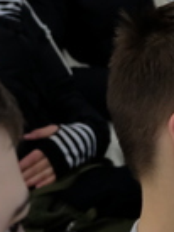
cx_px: 272
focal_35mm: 193
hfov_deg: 7.6
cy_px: 123
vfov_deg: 10.2
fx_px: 1291
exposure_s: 1/28
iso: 3200
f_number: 3.2
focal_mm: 28.9
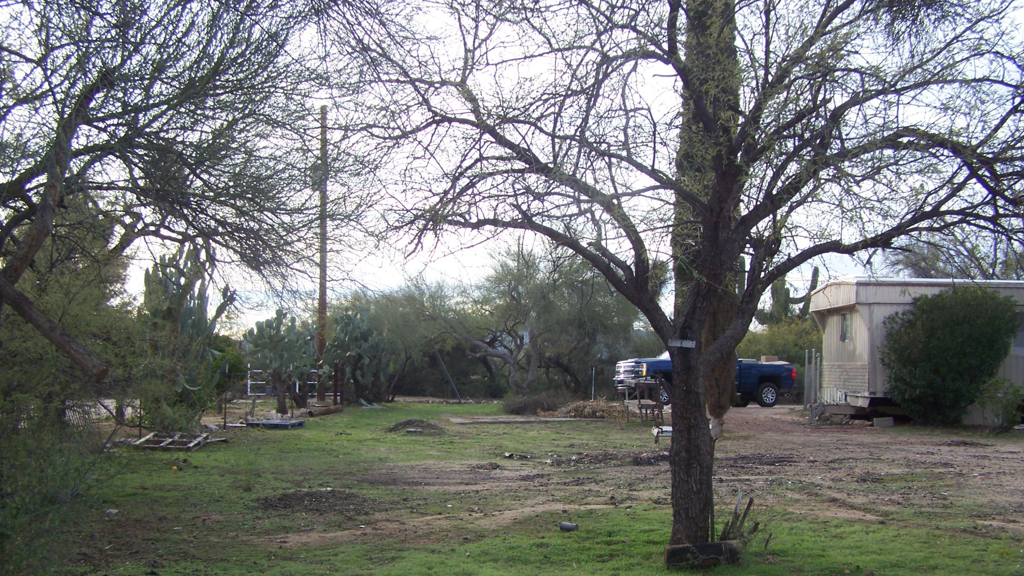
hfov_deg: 48.4
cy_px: 342
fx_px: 1140
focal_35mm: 42
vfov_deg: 28.3
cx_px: 506
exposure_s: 1/250
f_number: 2.8
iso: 64
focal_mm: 6.3
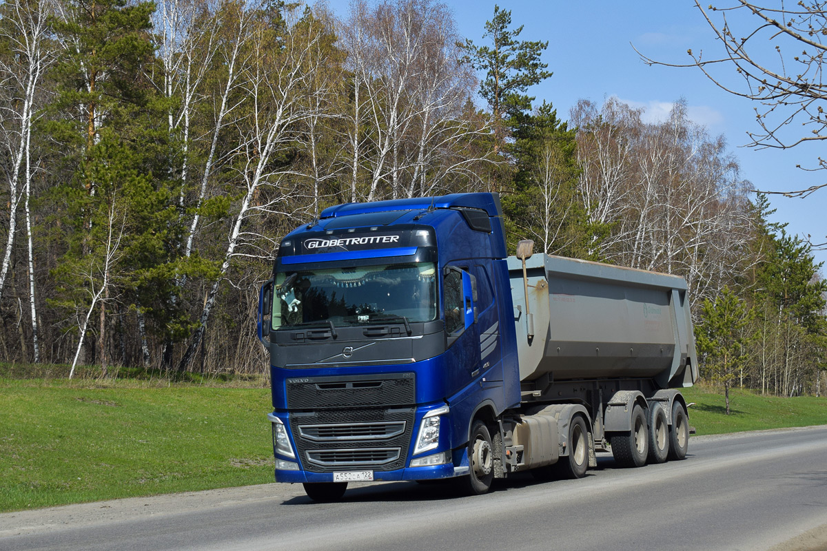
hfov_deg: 33.4
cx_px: 414
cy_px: 276
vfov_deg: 22.6
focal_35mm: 60
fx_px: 1378
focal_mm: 40
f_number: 6.3
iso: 100
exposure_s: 1/800
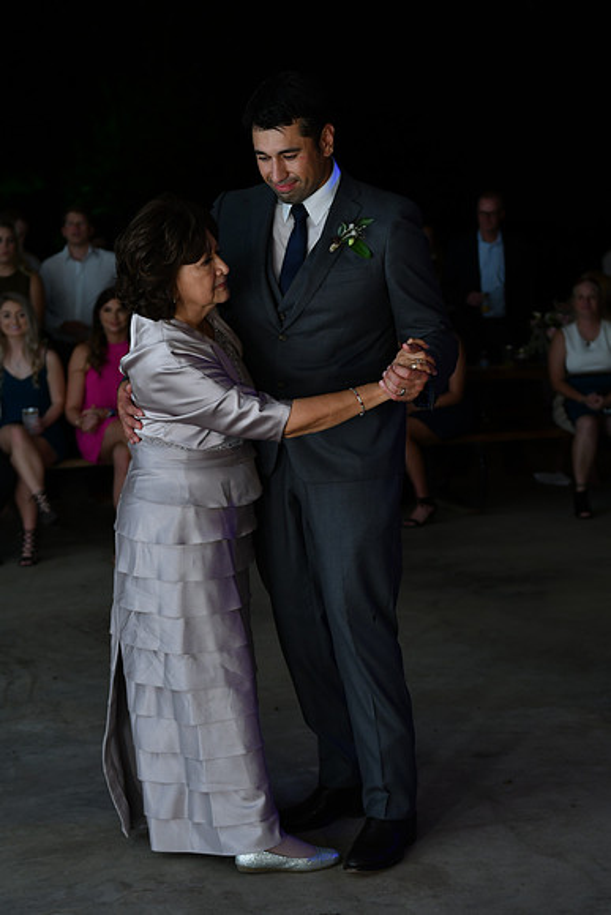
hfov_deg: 21.6
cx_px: 306
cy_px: 458
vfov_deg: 31.9
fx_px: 1603
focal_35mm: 63
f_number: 2.8
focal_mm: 42
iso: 320
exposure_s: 1/60
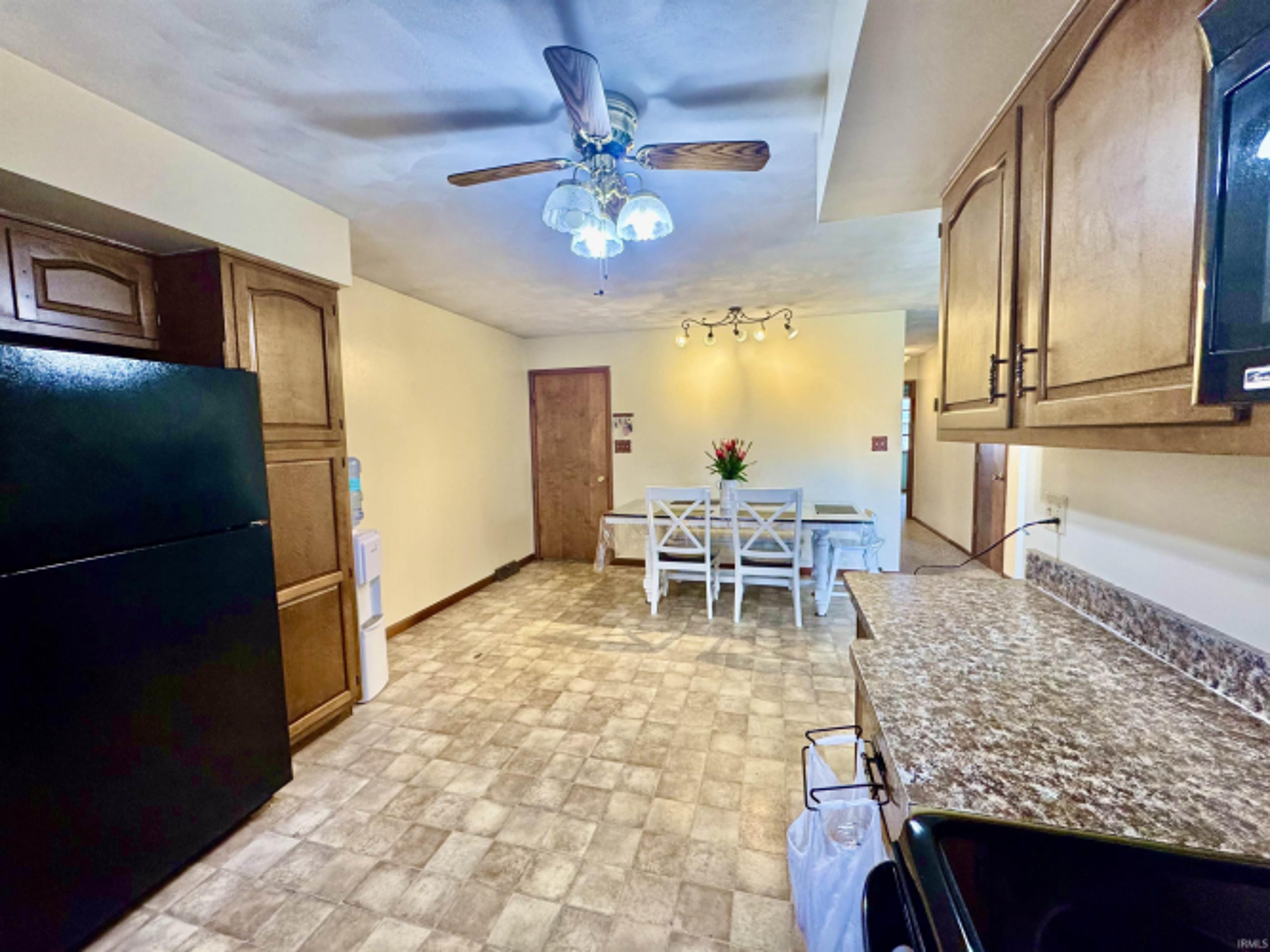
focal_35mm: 14
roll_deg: +0.8
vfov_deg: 85.7
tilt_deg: -5.5
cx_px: 635
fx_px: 514
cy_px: 476
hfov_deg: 102.1
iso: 250
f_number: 2.2
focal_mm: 2.22
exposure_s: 1/120
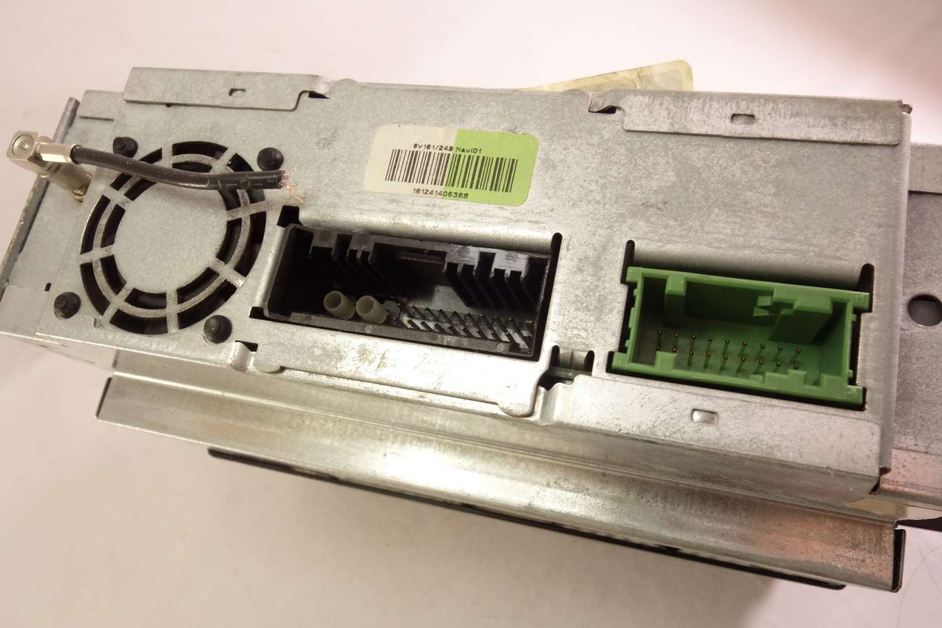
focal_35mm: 28
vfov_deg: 46.4
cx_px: 471
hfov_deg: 65.5
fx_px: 733
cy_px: 314
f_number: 9
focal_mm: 10.4
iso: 1000
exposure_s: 1/30
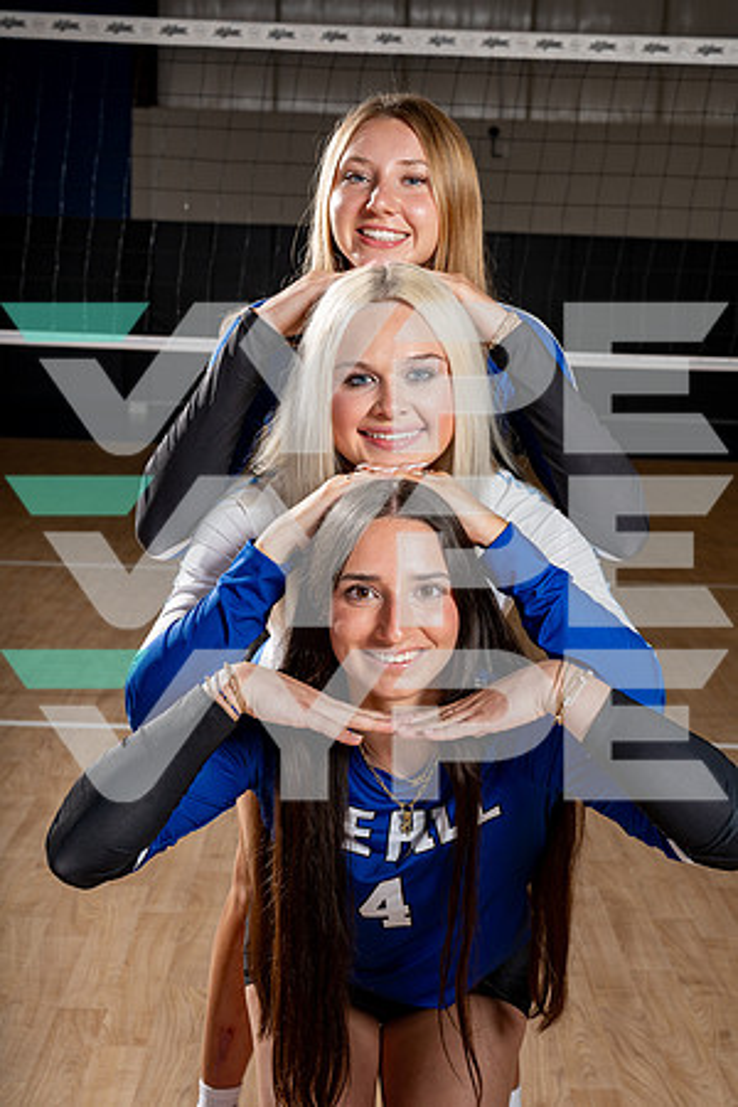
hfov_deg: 26.0
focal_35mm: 52
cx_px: 369
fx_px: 1599
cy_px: 554
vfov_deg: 38.2
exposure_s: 1/250
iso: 100
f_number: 8
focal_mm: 52
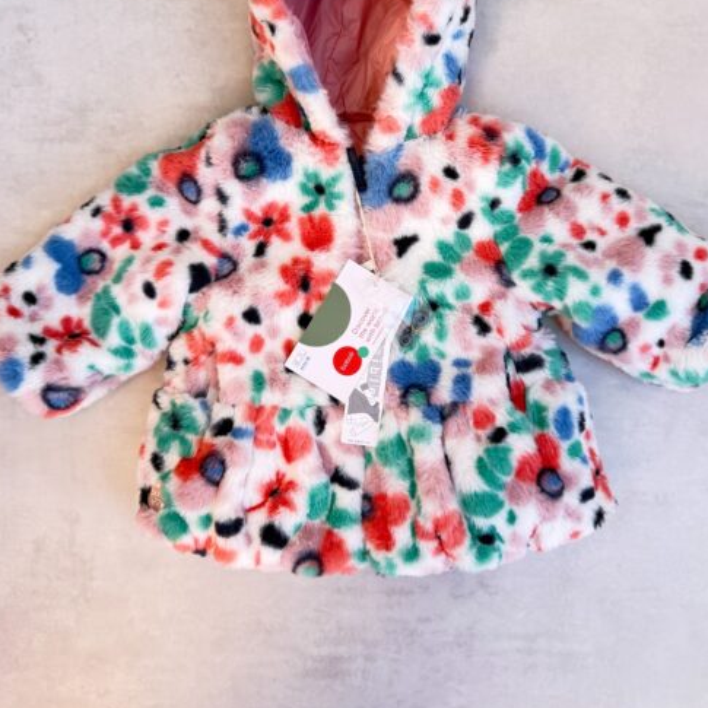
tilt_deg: -89.0
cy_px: 235
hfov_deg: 47.2
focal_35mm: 35
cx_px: 356
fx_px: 810
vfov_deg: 46.5
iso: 100
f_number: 1.78
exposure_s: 1/374
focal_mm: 6.76
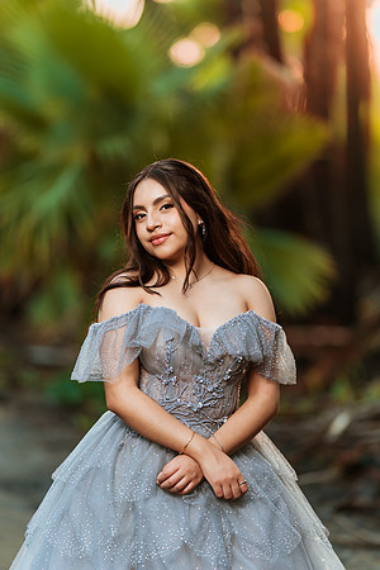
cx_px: 190
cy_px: 285
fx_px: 2137
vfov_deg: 15.2
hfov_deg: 10.2
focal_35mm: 135
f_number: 1.8
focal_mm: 135
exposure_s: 1/400
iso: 100
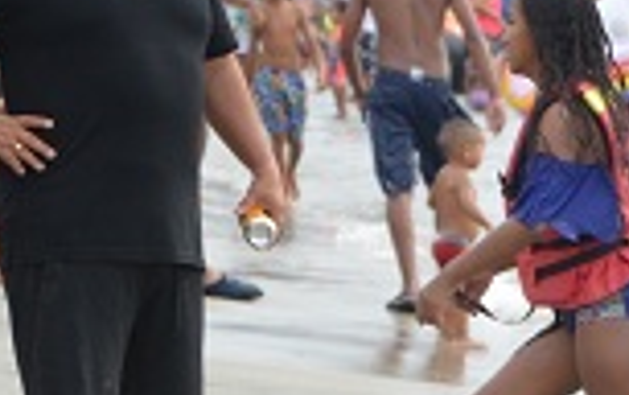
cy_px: 436
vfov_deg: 2.4
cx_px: 1279
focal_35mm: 550
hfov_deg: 3.8
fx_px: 9441
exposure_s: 1/500
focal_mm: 85
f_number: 5.6
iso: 450
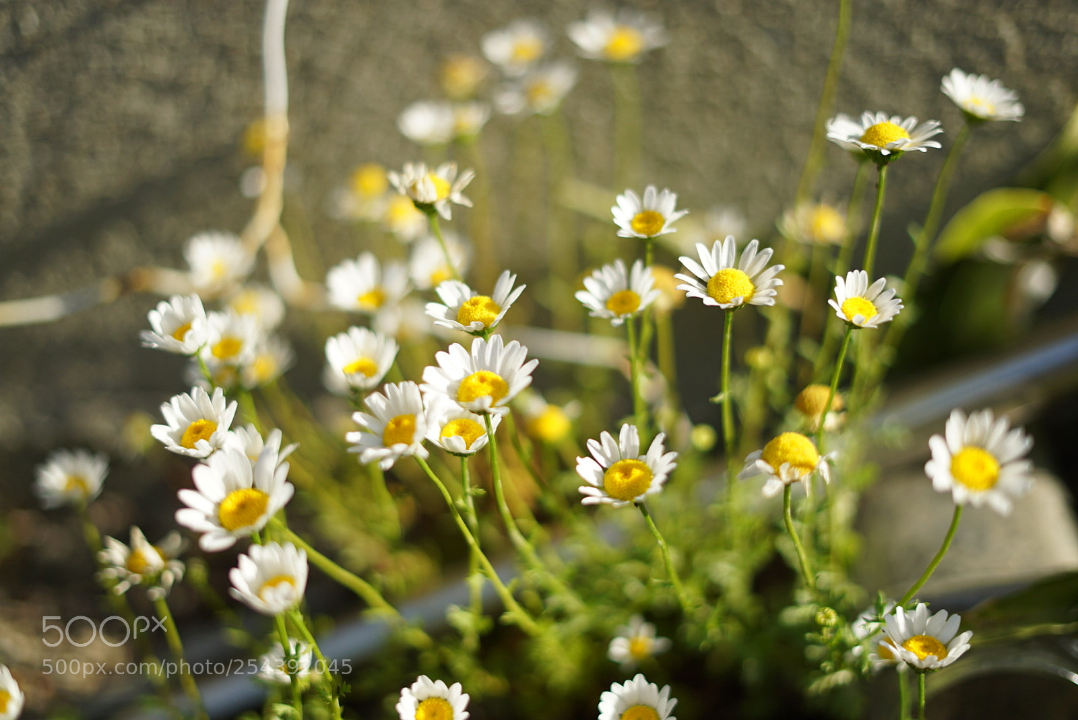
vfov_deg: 27.0
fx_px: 1498
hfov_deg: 39.6
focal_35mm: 50
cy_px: 360
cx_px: 539
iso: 100
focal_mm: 50
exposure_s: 1/1600
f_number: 1.8
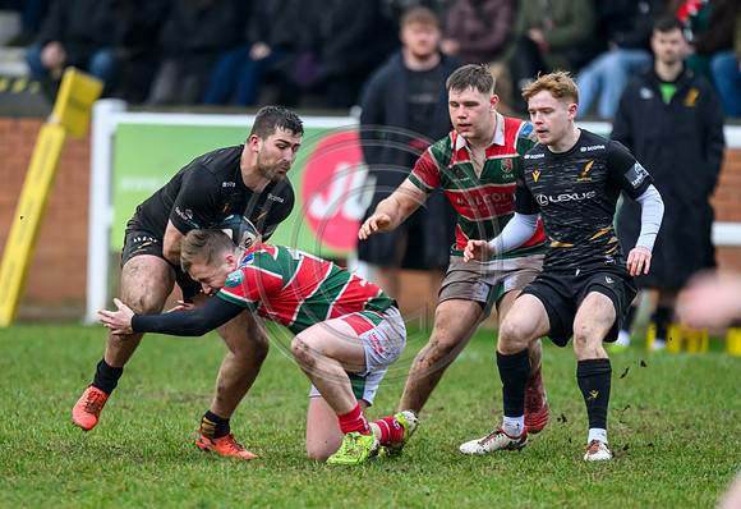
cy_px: 284
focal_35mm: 747
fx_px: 15516
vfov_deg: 1.9
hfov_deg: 2.7
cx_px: 247
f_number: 4
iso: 3200
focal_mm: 560
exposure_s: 1/1250
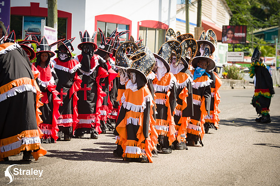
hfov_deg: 19.5
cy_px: 93
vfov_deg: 13.0
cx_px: 140
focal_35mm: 105
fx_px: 816
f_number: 7.1
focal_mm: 105
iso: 100
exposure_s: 1/160
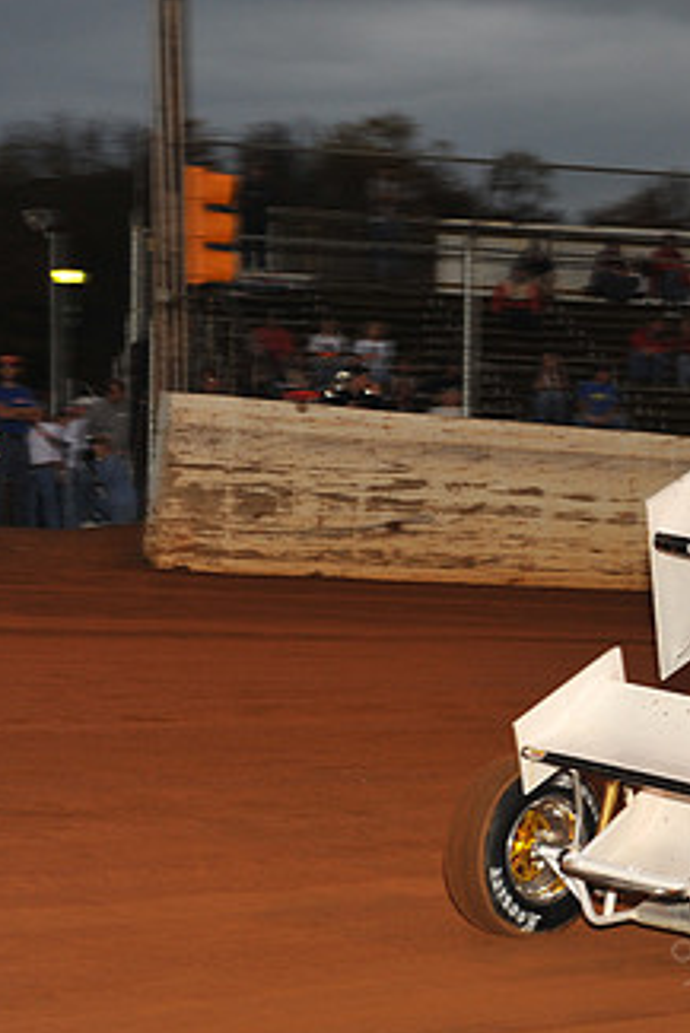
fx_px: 3073
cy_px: 610
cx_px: 855
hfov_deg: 12.5
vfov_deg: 19.1
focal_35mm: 107
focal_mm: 60
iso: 800
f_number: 7.1
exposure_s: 1/320
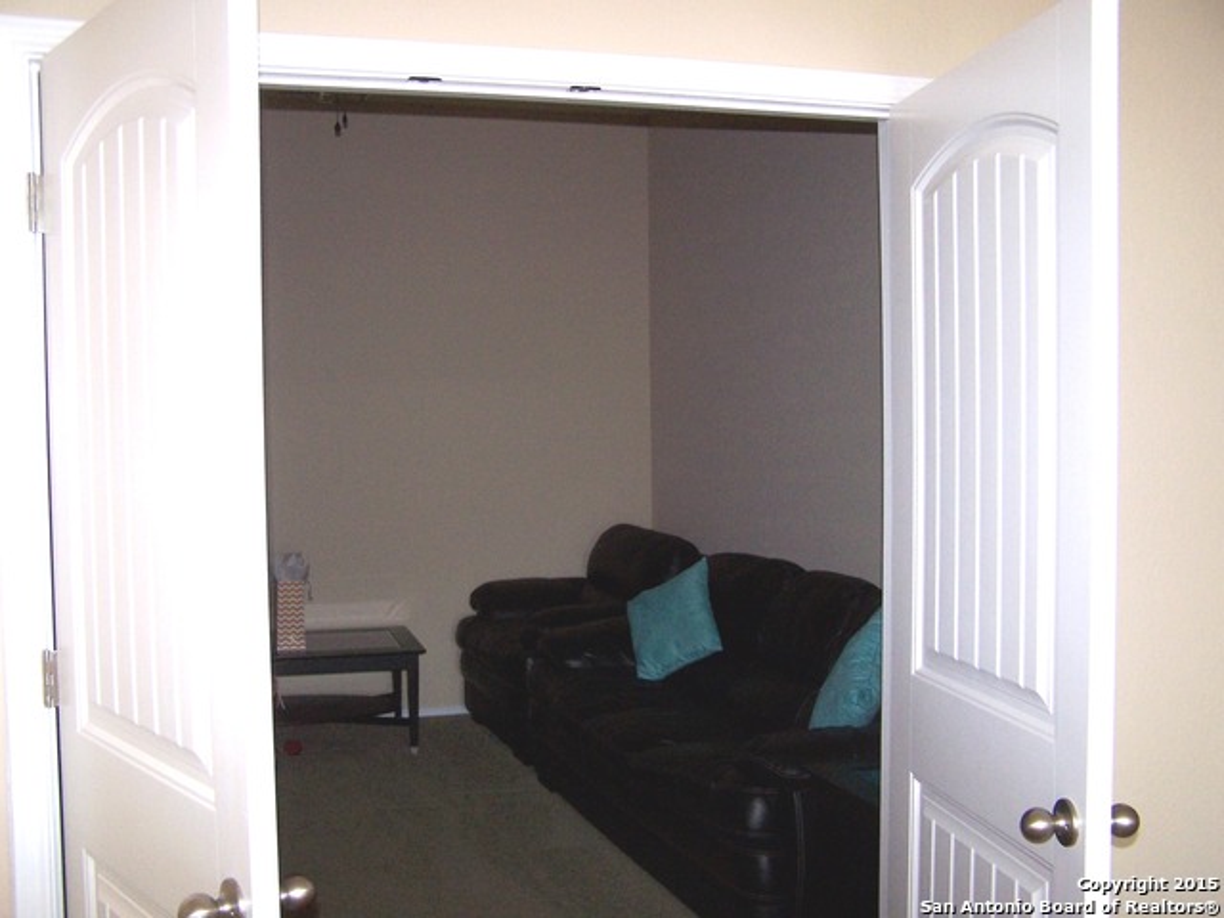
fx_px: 1344
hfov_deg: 49.0
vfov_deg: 37.7
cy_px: 459
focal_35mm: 38
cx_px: 612
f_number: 2.8
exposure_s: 1/60
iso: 140
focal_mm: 6.3
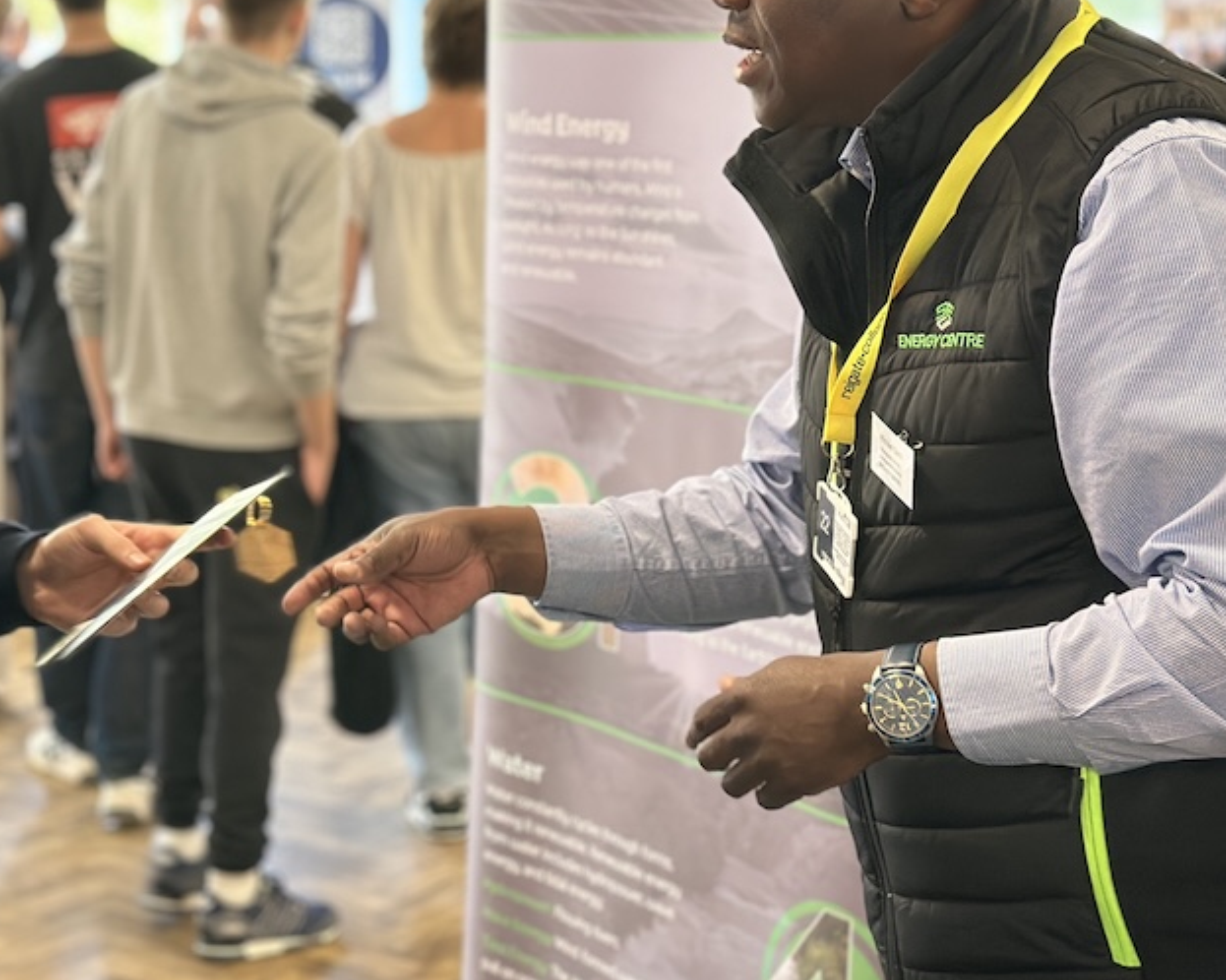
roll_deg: +1.8
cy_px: 274
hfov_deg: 24.4
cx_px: 238
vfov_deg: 19.8
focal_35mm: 77
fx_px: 2793
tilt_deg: -5.8
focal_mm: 6.86
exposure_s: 1/50
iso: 125
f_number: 1.78
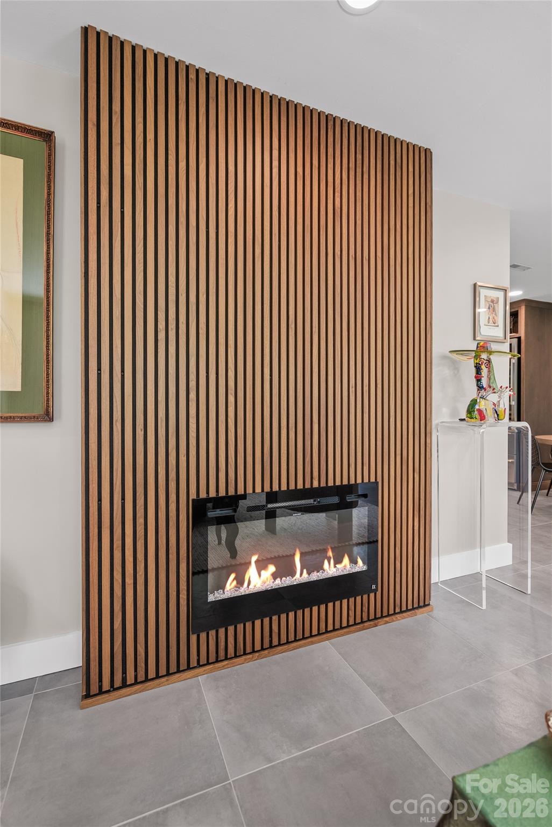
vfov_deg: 96.7
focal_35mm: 16
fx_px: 367
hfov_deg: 73.8
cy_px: 414
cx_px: 276
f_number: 4
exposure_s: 1/6
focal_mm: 16
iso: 400
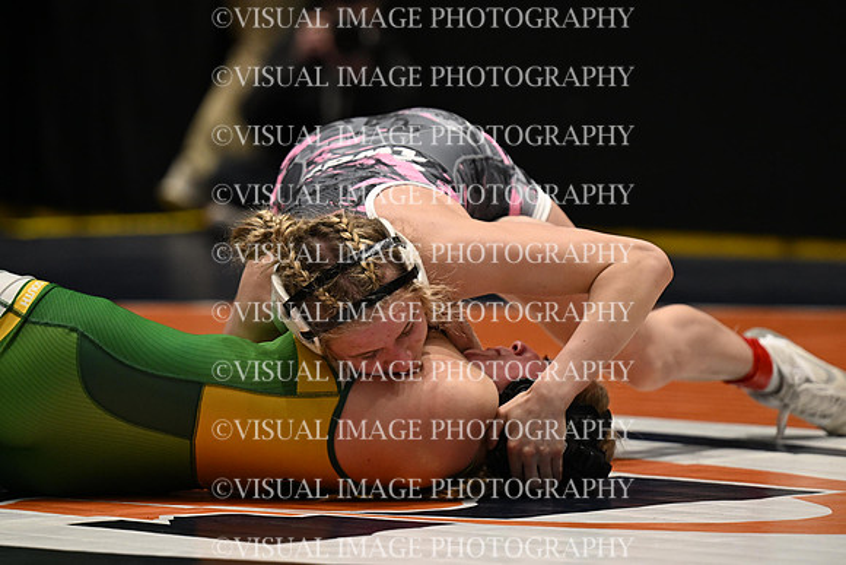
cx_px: 423
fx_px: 5641
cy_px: 282
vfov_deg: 5.7
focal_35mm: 240
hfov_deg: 8.6
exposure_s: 1/767
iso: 1600
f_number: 2.8
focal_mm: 160
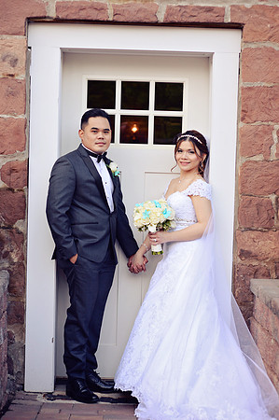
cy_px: 210
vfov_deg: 23.9
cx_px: 140
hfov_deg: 16.0
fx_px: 990
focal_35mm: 85
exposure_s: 1/500
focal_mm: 85
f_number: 2.8
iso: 320
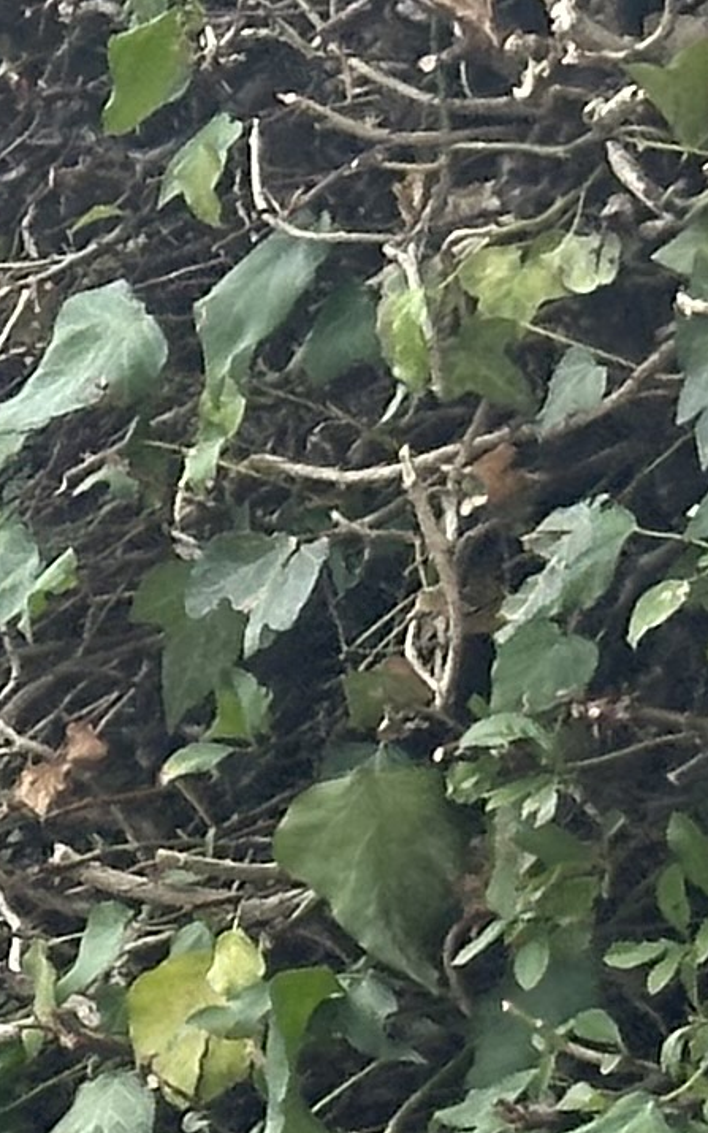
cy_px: 1810
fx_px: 8859
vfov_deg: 7.2
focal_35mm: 287
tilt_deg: -5.0
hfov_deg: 4.3
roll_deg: -0.2
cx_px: -2095
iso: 64
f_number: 1.78
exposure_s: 1/1009
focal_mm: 6.86
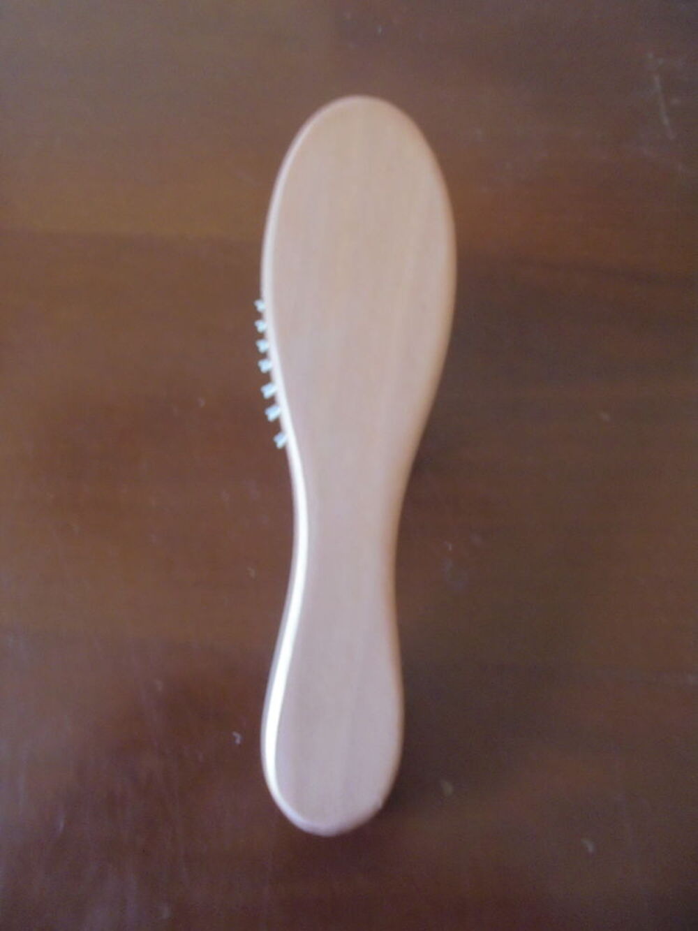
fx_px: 699
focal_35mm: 26
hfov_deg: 53.1
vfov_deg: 67.3
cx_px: 349
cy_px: 466
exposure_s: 1/8
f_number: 3.5
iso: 400
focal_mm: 4.6
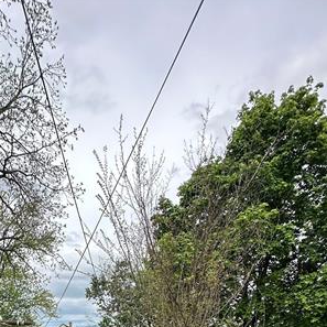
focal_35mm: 32
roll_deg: +2.9
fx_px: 342
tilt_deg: -5.7
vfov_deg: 35.7
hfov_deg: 48.3
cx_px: 67
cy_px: 419
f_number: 2.2
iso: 50
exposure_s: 1/1135
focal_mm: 2.22
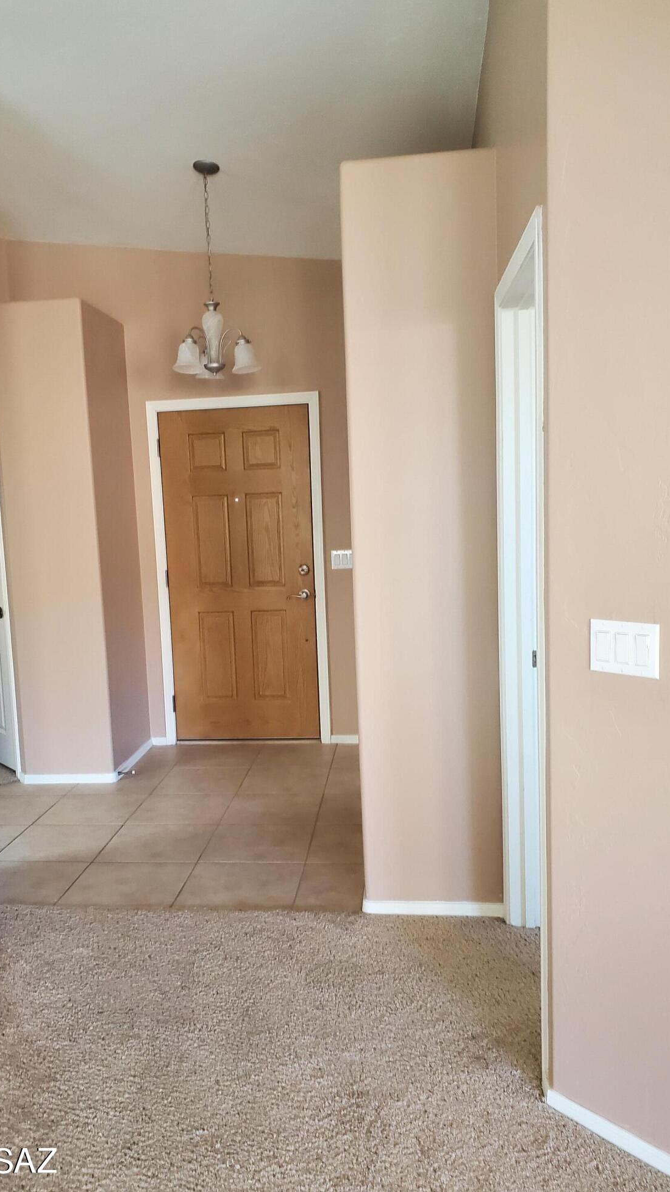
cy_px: 607
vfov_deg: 66.1
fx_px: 916
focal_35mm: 29
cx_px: 266
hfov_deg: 40.0
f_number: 2.4
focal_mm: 4.3
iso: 640
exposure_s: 1/40
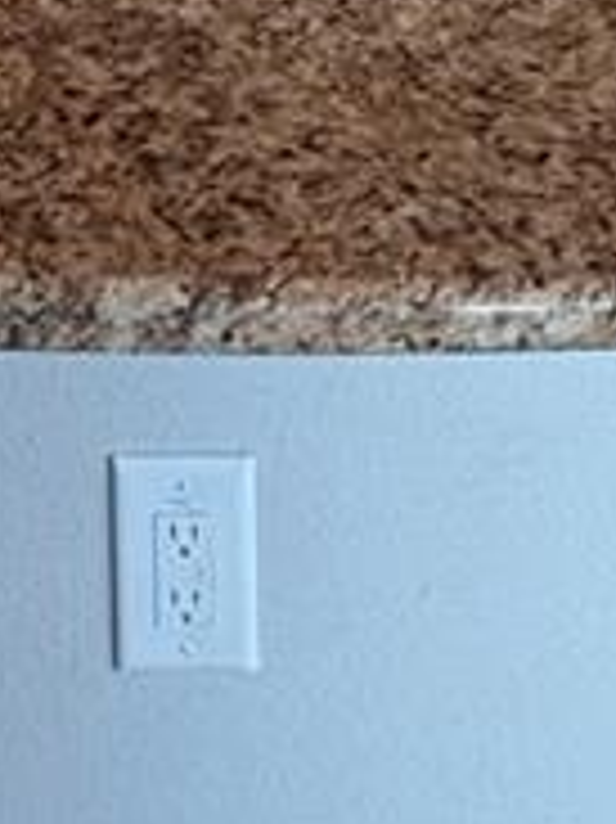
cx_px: 409
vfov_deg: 15.5
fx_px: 2185
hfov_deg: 16.0
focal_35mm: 92
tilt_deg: -0.3
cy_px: -968
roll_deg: -1.6
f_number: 2.2
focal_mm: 2.22
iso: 250
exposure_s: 1/60
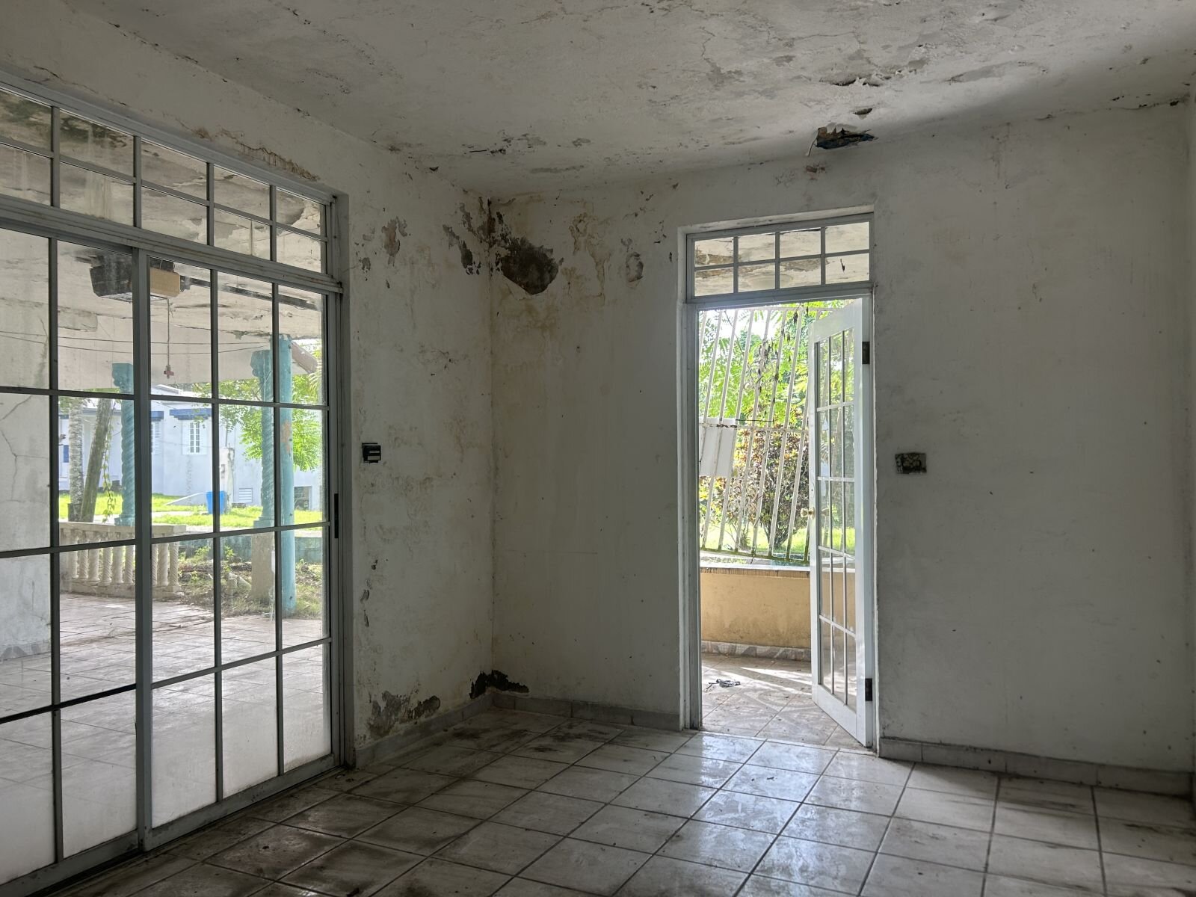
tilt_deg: +1.9
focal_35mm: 26
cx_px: 598
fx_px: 898
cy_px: 448
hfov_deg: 67.3
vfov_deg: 53.1
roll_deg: +0.2
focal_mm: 5.7
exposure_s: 1/121
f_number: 1.5
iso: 40
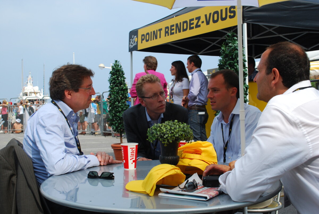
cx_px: 160
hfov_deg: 41.1
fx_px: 426
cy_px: 107
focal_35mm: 48
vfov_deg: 28.1
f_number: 10
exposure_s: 1/250
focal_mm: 32
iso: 200
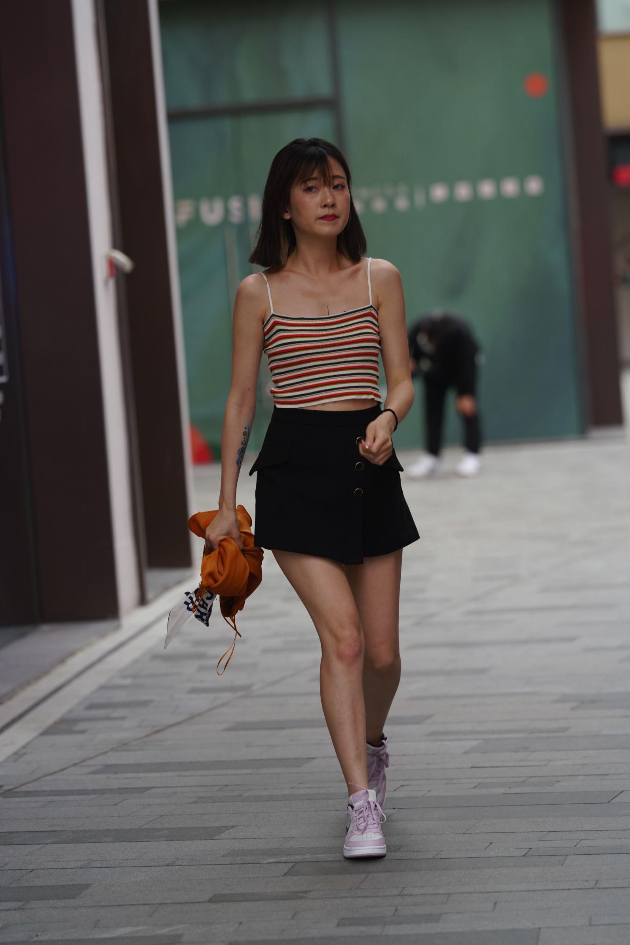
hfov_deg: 10.2
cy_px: 472
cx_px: 315
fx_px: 3542
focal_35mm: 135
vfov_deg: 15.2
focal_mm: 135
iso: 640
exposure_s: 1/500
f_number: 3.5
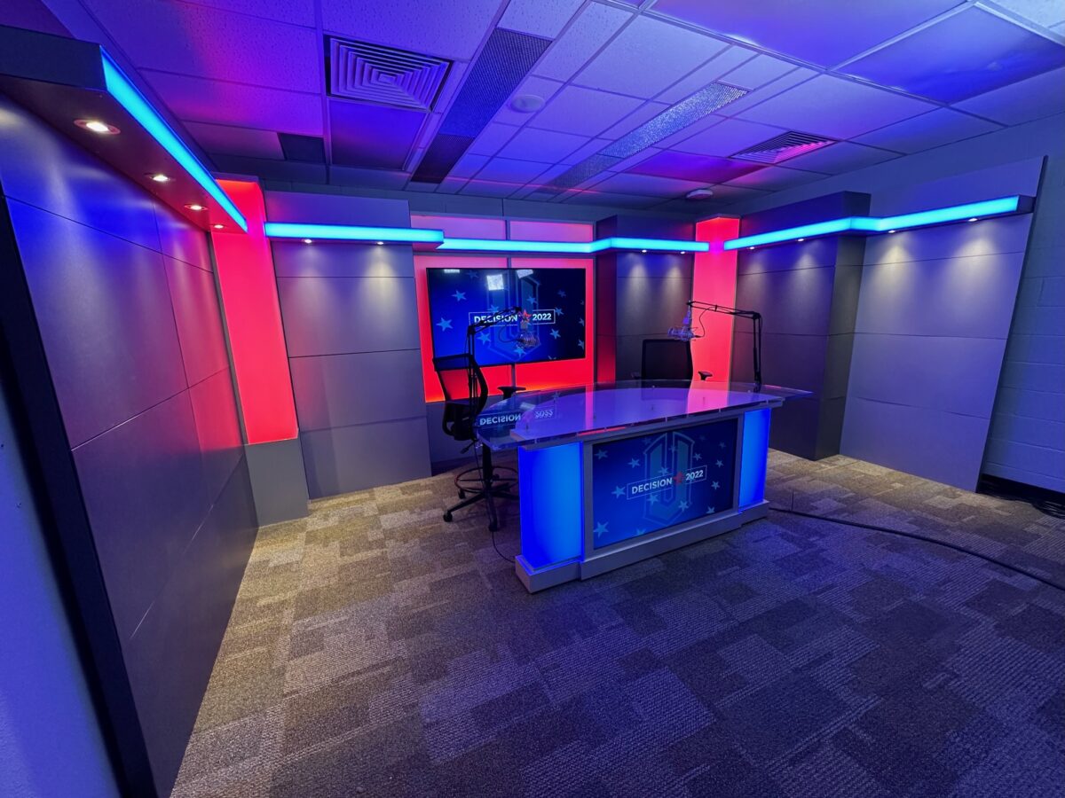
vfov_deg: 85.7
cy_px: 399
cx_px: 532
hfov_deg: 102.1
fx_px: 431
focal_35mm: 14
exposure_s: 1/60
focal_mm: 2.22
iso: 200
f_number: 2.2
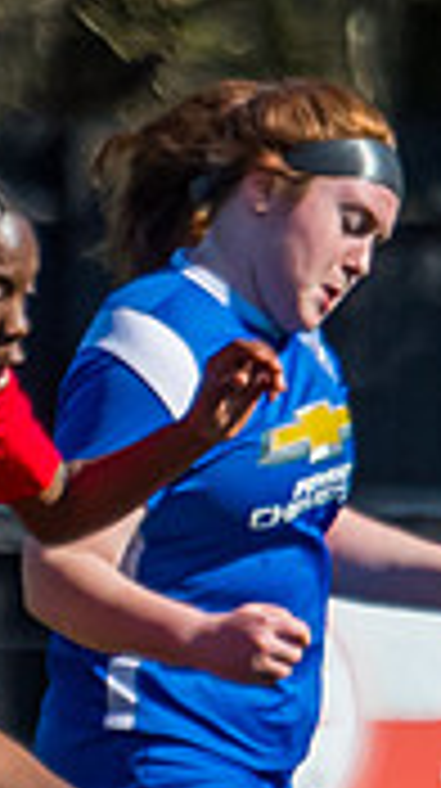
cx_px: 226
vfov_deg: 0.9
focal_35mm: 2303
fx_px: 48038
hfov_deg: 0.5
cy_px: 667
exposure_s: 1/5000
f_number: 4
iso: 400
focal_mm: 280
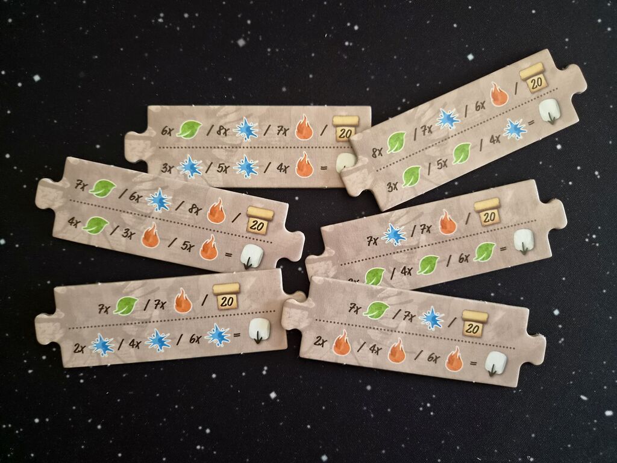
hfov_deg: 73.9
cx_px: 308
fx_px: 410
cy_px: 232
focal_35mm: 23
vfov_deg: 58.9
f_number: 1.8
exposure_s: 1/100
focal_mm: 5.4
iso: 1000
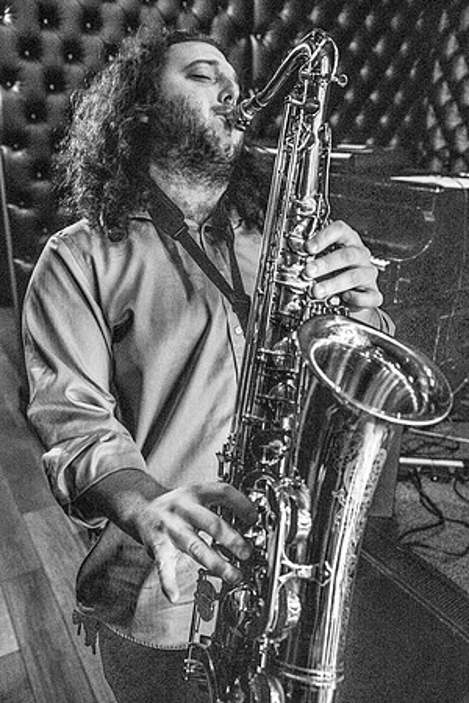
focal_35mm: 32
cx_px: 234
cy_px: 352
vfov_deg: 58.7
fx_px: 625
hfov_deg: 41.1
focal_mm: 32
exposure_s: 1/200
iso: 6400
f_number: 4
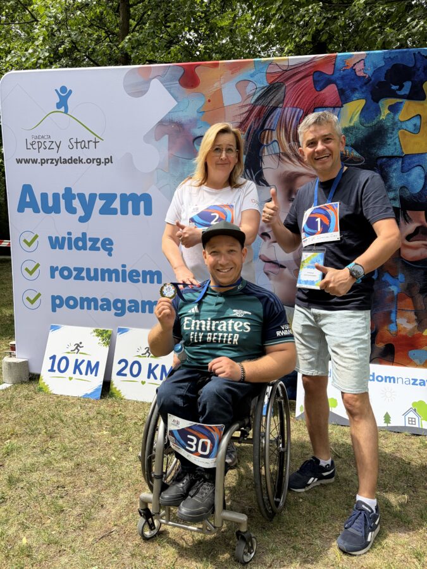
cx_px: 214
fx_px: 428
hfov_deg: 53.1
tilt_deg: -4.7
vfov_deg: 67.3
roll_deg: -2.0
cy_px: 284
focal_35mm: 26
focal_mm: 5.96
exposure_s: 1/1239
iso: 50
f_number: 1.6
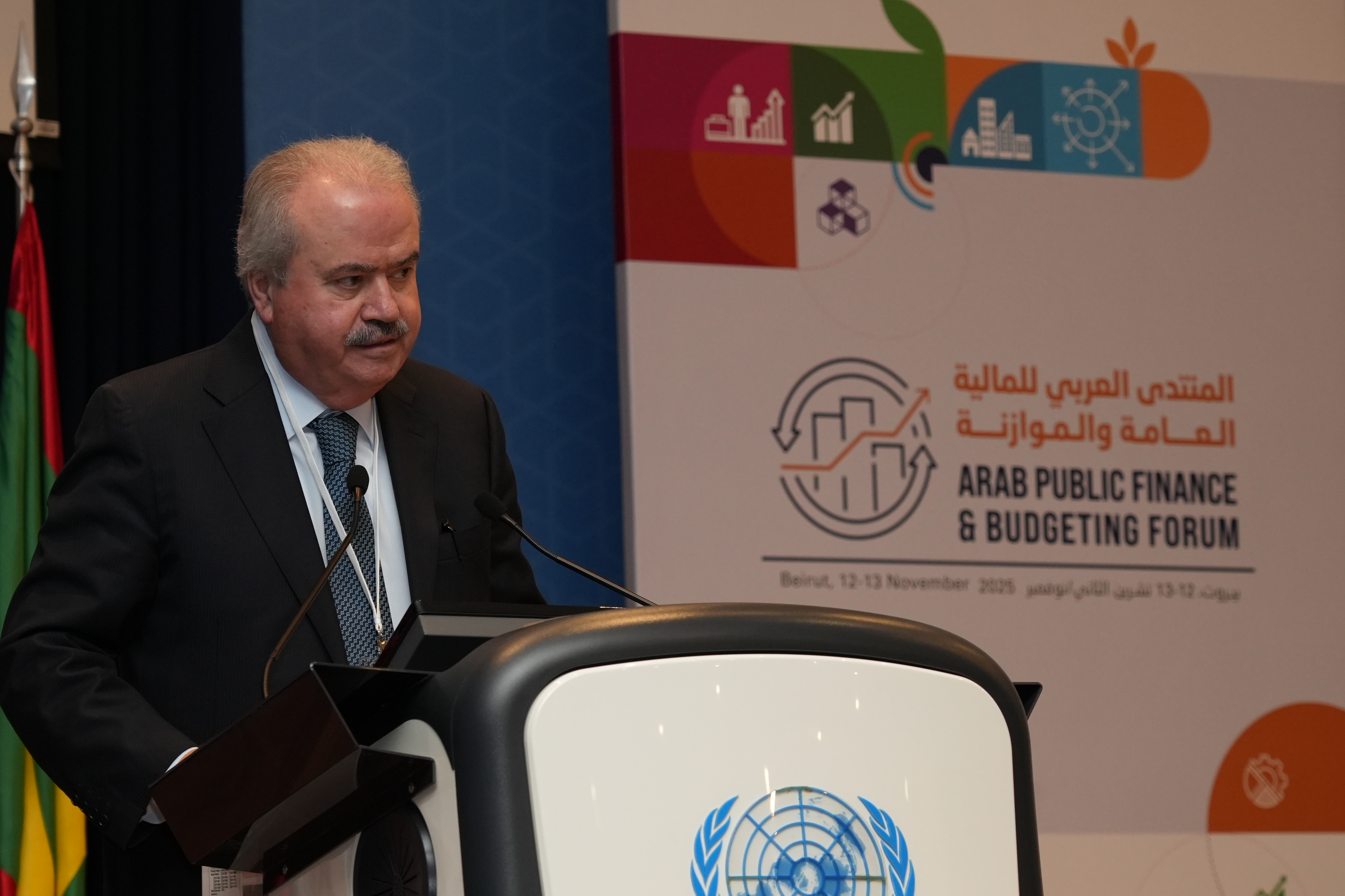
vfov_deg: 9.7
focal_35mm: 141
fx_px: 5268
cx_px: 672
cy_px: 448
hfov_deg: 14.6
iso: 2000
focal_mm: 94
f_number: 5.6
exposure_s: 1/160
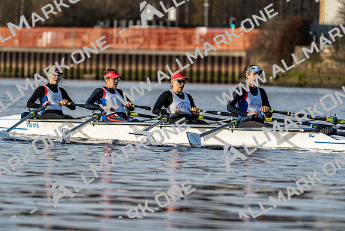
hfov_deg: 5.9
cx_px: 172
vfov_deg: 4.0
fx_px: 3326
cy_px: 116
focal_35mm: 347
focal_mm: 347
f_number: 6.3
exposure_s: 1/2000
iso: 500
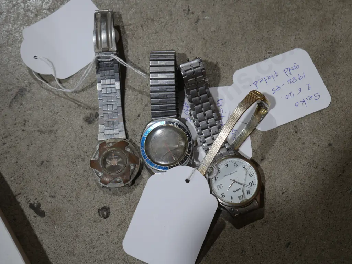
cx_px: 176
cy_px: 132
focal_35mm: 74
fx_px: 752
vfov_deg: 19.9
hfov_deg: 26.3
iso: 250
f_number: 5.5
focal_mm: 37
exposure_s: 1/80
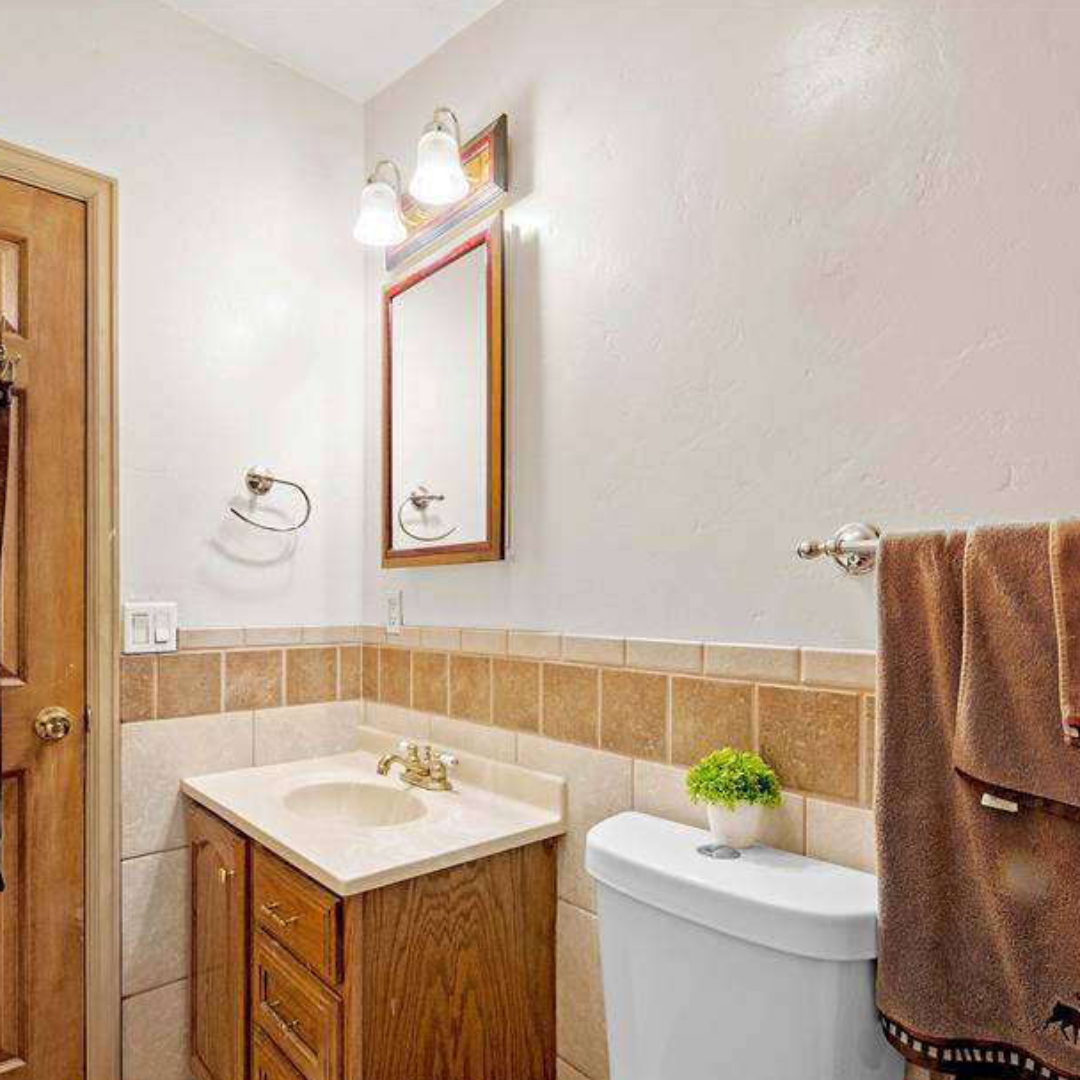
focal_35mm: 20
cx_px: 489
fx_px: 706
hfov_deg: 74.6
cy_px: 601
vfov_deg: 74.6
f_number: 14
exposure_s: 1/3
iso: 640
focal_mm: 14
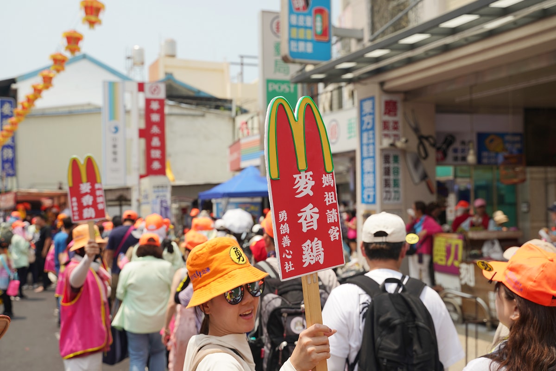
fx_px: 649
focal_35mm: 42
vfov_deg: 31.9
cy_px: 186
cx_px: 278
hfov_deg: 46.4
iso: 100
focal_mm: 42
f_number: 5
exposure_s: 1/250
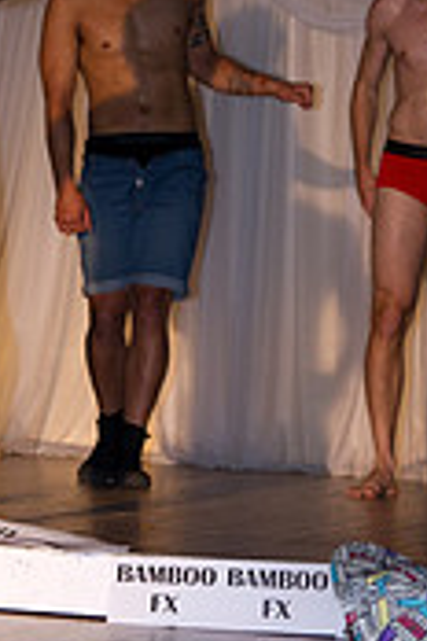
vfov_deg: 10.5
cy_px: -33
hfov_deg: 7.0
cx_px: -90
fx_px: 3451
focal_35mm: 194
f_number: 2.8
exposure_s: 1/180
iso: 500
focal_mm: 50
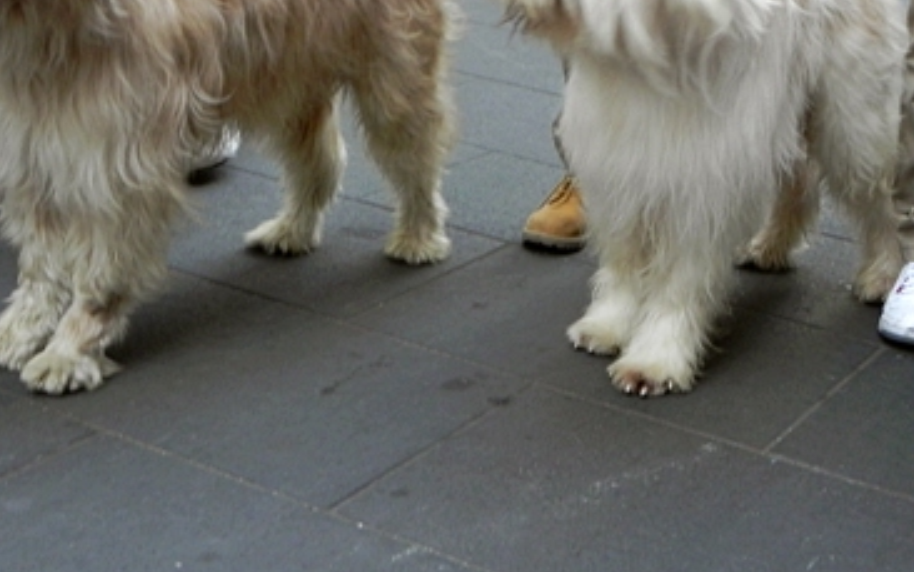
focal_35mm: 70
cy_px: 76
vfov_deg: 18.4
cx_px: 594
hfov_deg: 29.2
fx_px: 1744
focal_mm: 7.3
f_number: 3.5
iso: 160
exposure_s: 1/87.5
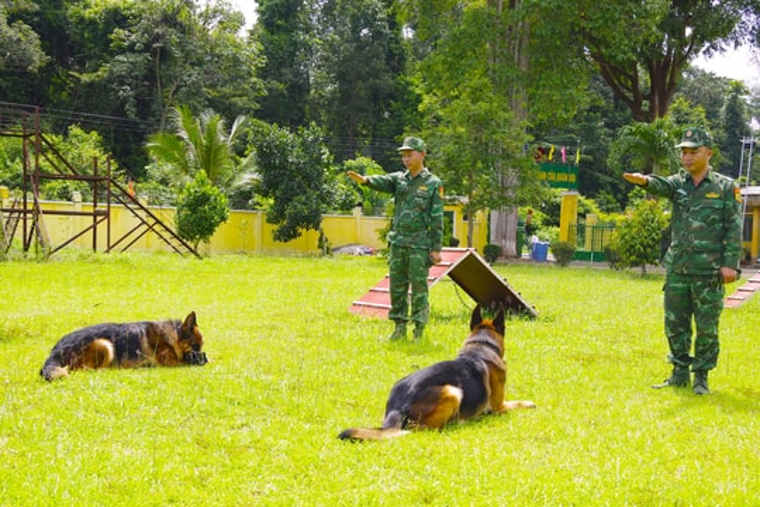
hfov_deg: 46.4
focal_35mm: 42
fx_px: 887
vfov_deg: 31.9
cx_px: 380
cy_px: 254
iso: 400
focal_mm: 28
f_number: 7.1
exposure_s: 1/400
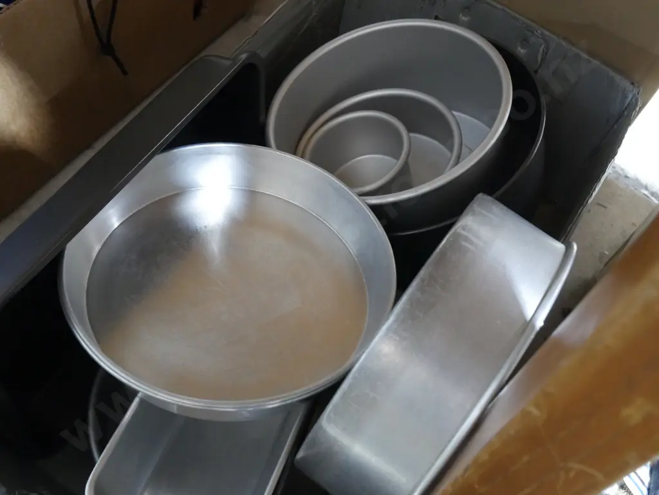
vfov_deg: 34.4
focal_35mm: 42
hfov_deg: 44.8
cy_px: 248
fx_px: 800
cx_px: 330
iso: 3200
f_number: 5.6
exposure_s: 1/20
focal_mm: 21
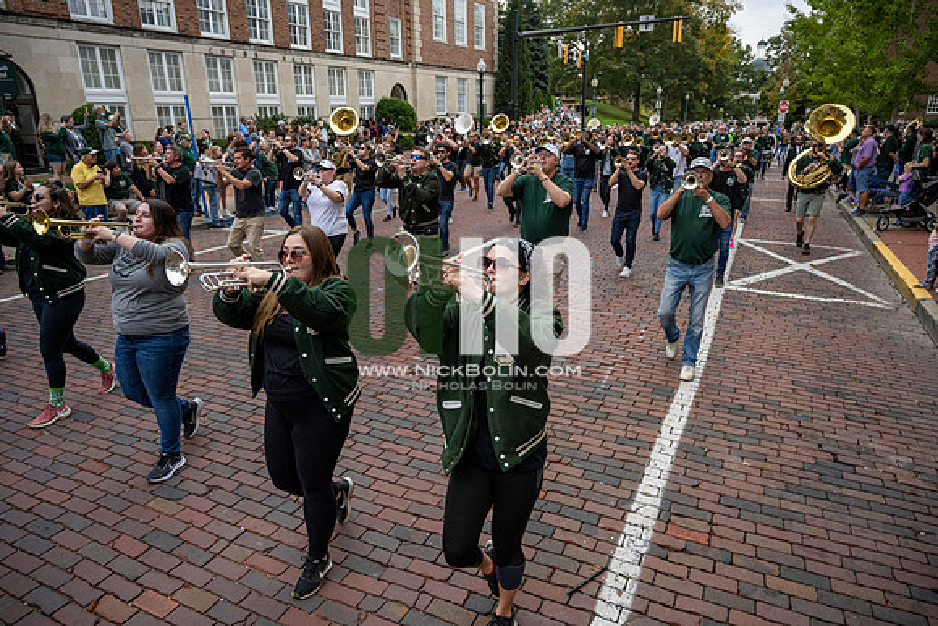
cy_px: 313
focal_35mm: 24
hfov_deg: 73.7
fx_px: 625
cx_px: 469
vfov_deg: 53.2
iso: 1000
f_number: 4
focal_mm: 24
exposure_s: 1/1600
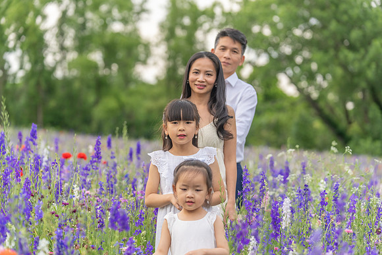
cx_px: 191
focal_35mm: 108
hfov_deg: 18.9
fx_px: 1146
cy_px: 128
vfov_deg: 12.7
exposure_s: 1/1250
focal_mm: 108
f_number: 3.2
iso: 640
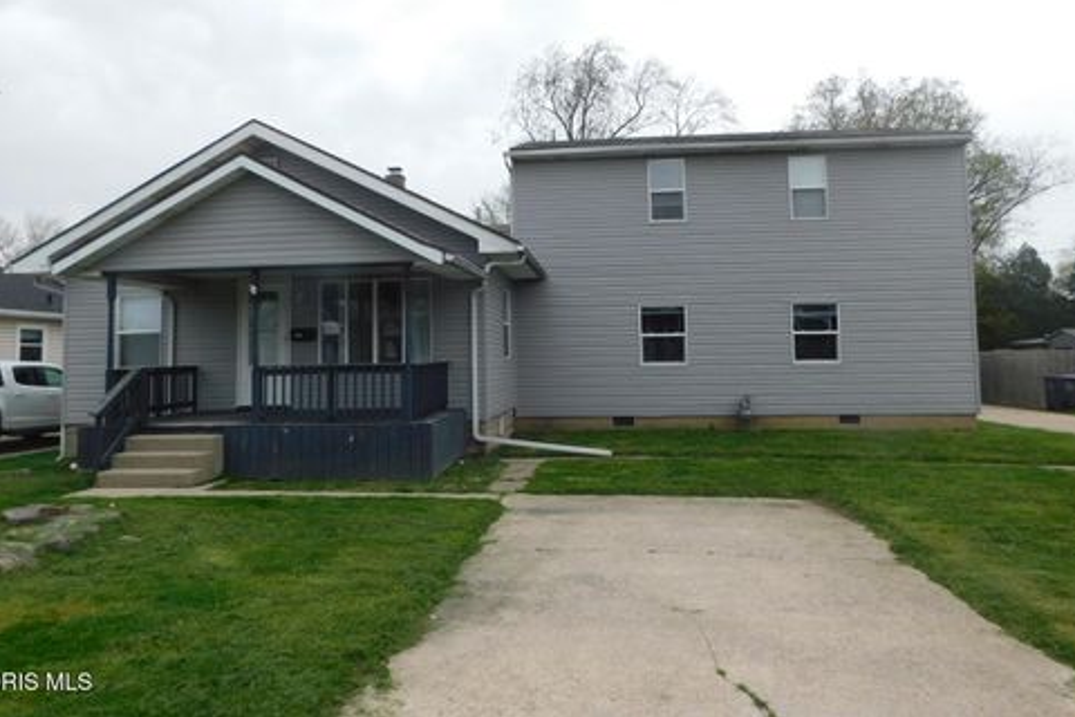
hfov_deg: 69.4
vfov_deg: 49.3
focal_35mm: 26
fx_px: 776
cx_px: 522
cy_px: 299
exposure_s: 1/800
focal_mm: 4.1
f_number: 3
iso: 125
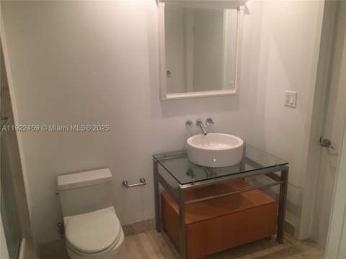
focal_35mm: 29
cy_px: 130
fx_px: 290
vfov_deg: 48.2
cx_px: 173
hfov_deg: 61.7
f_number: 2.2
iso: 125
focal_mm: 4.15
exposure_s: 1/30
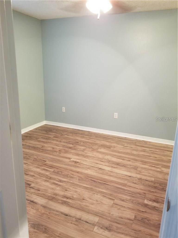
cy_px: 119
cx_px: 89
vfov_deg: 67.3
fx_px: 178
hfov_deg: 53.1
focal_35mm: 26
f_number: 1.7
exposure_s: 1/15
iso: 250
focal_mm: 4.25
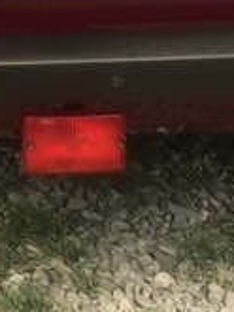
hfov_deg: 15.9
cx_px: -96
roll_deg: -0.9
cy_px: -123
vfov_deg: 20.1
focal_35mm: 87
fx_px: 783
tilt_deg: +0.6
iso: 32
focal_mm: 4.15
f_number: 2.2
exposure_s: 1/33
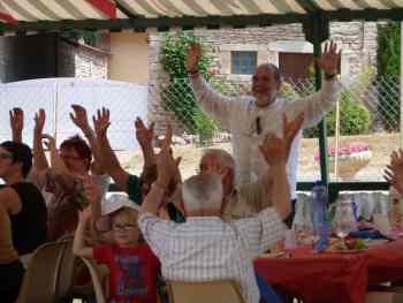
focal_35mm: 181
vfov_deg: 8.2
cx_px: 202
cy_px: 152
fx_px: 2109
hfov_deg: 10.9
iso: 160
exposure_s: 1/500
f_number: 3.8
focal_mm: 32.5
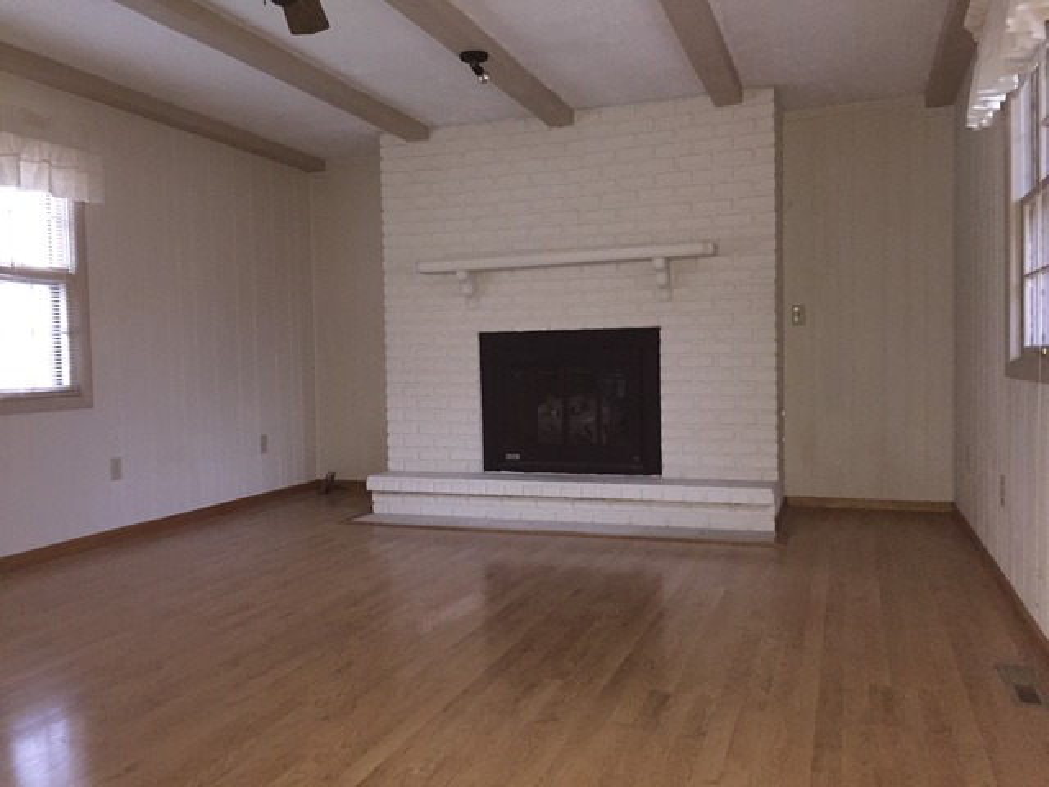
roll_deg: +0.1
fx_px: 879
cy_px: 394
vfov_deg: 48.2
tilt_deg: -2.5
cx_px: 524
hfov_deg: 61.7
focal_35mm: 29
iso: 400
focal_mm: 4.15
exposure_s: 1/16
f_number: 2.2
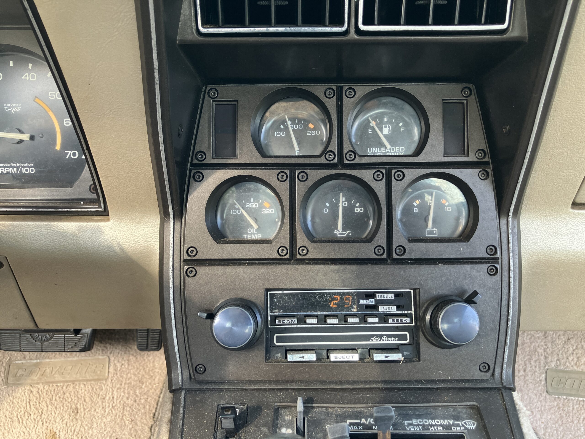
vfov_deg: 49.7
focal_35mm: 28
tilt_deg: -17.1
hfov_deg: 63.4
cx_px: 292
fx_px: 473
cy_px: 220
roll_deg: +0.7
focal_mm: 3.99
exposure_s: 1/98
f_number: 1.8
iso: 80
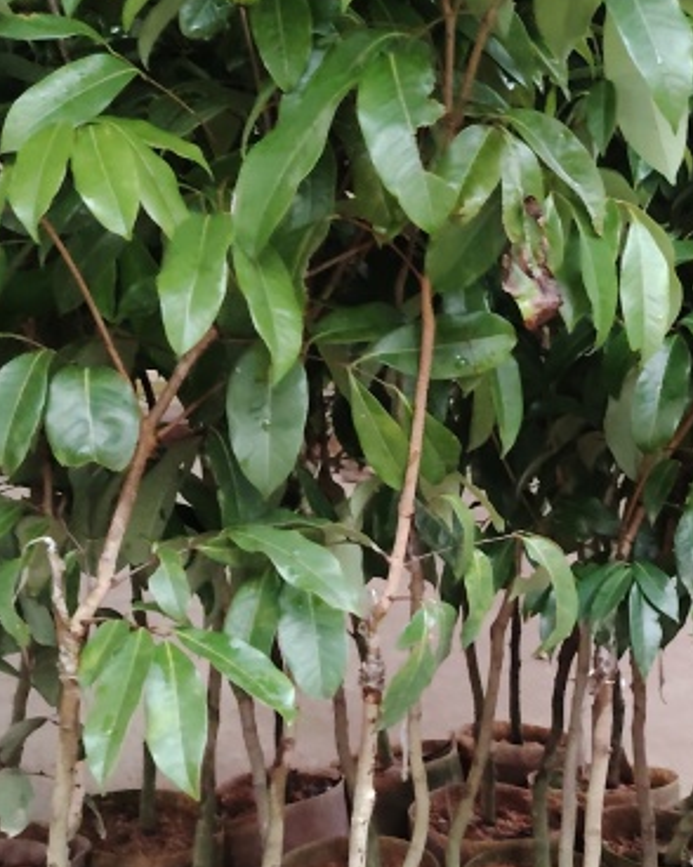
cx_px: 405
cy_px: 661
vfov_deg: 27.5
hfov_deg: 22.4
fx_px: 1745
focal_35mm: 68
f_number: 1.75
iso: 7360
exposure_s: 1/80
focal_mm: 5.25
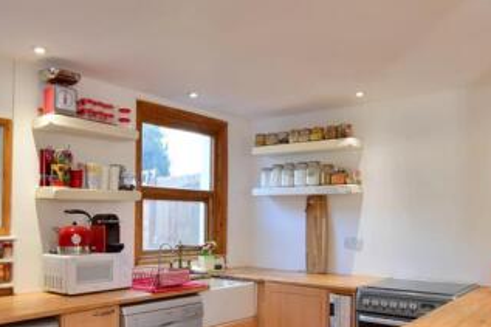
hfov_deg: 60.3
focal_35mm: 31
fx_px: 423
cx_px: 245
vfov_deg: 41.9
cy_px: 210
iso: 400
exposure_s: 1/15
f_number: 11
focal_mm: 10
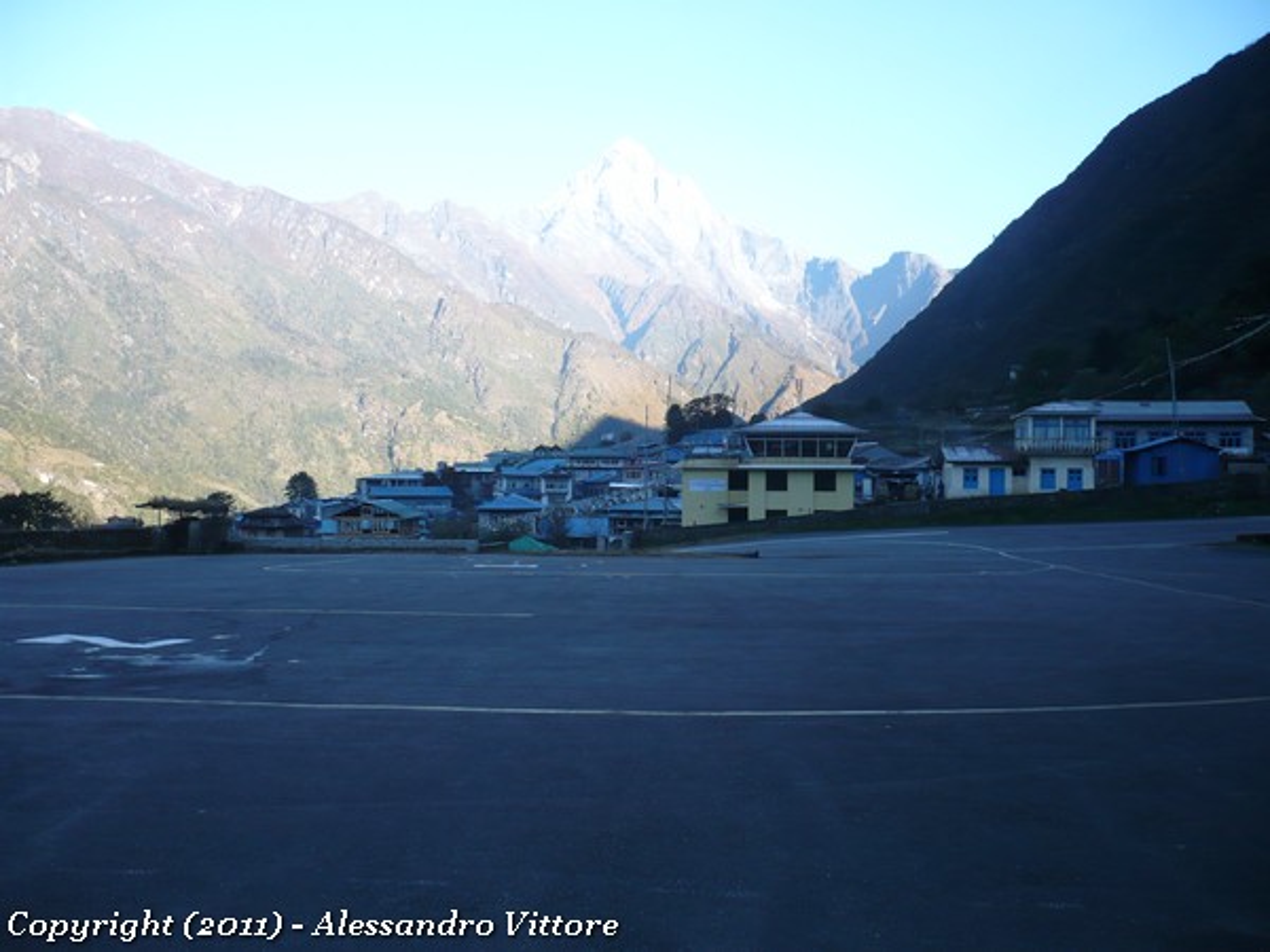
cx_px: 635
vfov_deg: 40.7
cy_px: 476
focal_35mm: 35
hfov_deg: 52.6
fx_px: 1284
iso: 100
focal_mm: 5.8
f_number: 2.8
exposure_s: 1/320
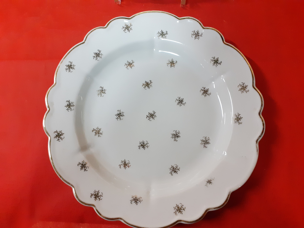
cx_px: 152
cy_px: 114
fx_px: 237
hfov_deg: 65.3
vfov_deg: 51.4
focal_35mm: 27
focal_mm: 3.6
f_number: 1.9
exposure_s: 1/25
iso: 320
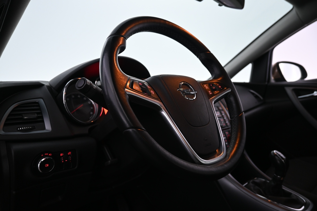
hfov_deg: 73.7
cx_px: 158
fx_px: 211
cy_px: 106
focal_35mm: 24
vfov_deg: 53.1
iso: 720
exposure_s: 1/25
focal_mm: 16
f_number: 3.5
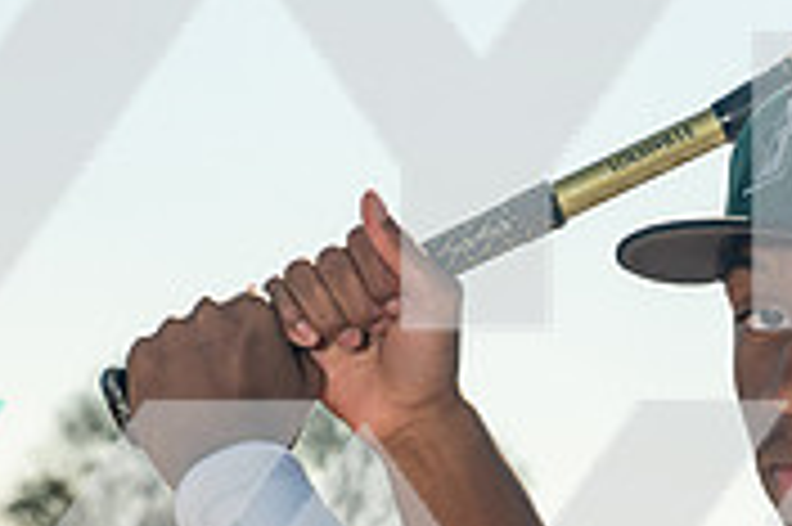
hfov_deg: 10.8
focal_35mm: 190
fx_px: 4176
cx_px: 680
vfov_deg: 7.2
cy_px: 649
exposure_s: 1/200
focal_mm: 57
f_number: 7.1
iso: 500
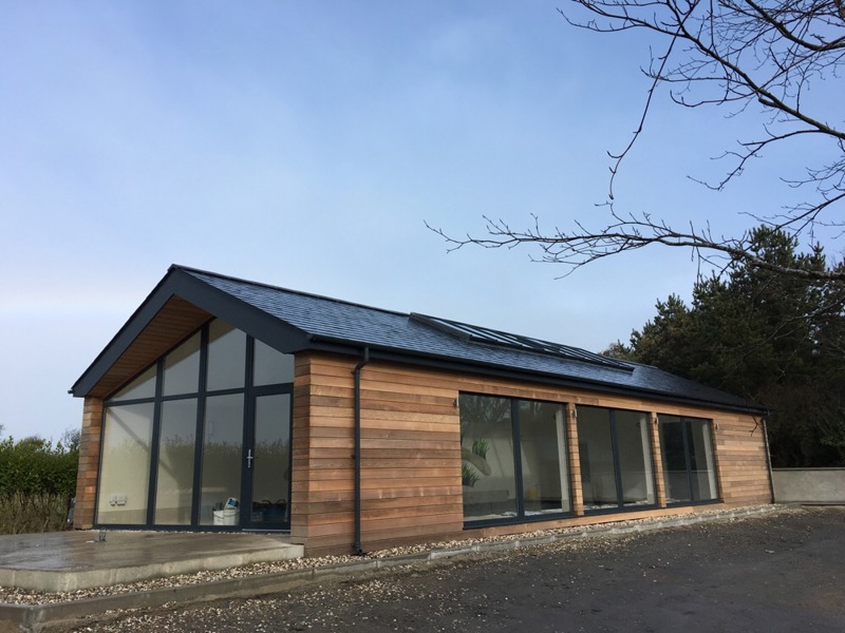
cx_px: 422
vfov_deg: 48.2
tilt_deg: +13.0
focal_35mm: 29
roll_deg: +1.1
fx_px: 708
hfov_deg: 61.7
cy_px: 316
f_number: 2.2
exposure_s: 1/986
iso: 25
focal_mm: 4.15
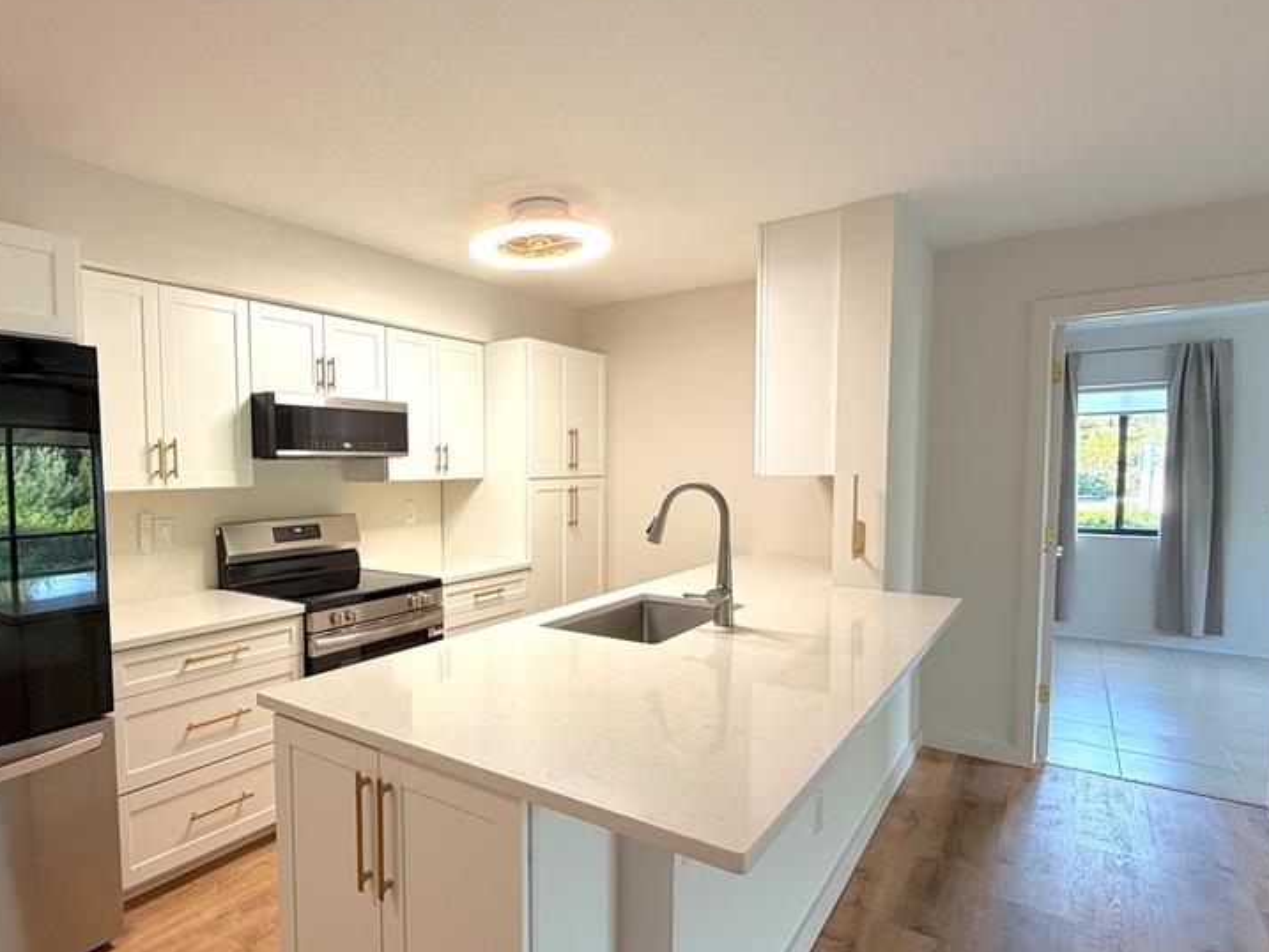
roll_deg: +0.9
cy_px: 513
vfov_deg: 65.9
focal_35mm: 20
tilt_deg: -3.3
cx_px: 469
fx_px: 733
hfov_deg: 80.1
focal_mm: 2.22
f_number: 2.2
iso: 200
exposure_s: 1/121
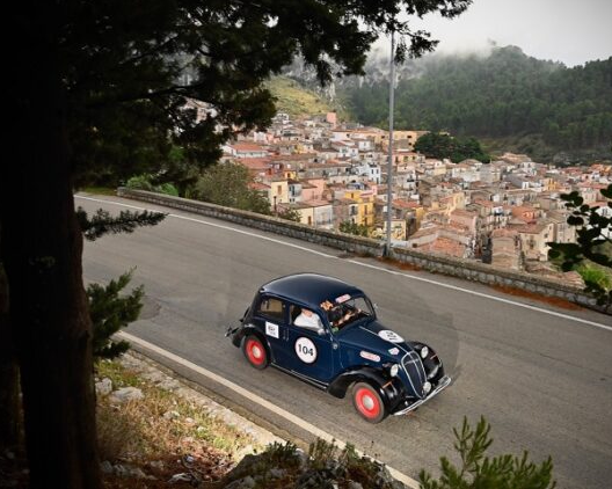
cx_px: 364
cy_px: 243
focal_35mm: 33
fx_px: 598
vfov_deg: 44.5
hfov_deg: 53.9
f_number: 7.1
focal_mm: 29
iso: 1600
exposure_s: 1/500
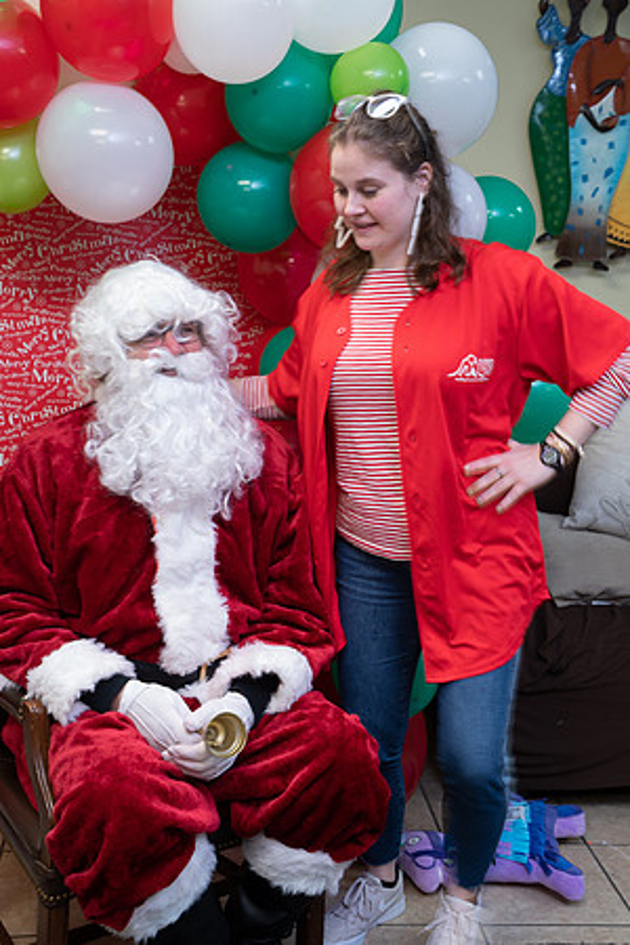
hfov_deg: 28.1
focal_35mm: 48
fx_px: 1260
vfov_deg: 41.1
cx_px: 315
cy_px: 472
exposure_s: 1/30
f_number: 4.5
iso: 640
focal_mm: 48
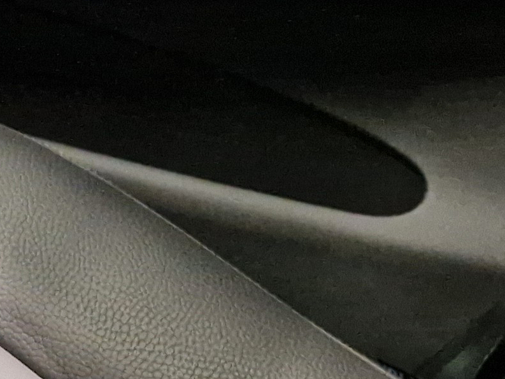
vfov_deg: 12.6
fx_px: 1693
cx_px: -692
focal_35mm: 116
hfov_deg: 13.0
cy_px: 4
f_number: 1.8
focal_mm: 5.4
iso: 640
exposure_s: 1/100
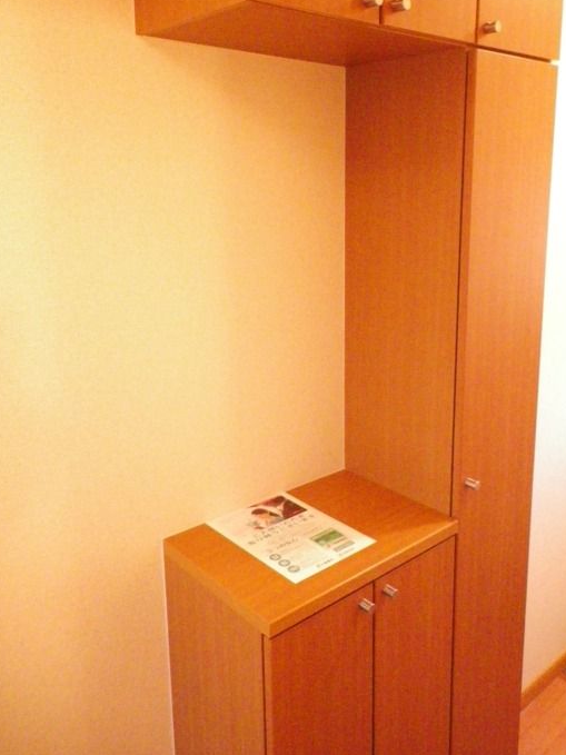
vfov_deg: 55.2
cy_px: 330
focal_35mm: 33
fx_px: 720
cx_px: 326
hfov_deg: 42.8
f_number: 2.6
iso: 1250
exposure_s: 1/60
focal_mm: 4.9
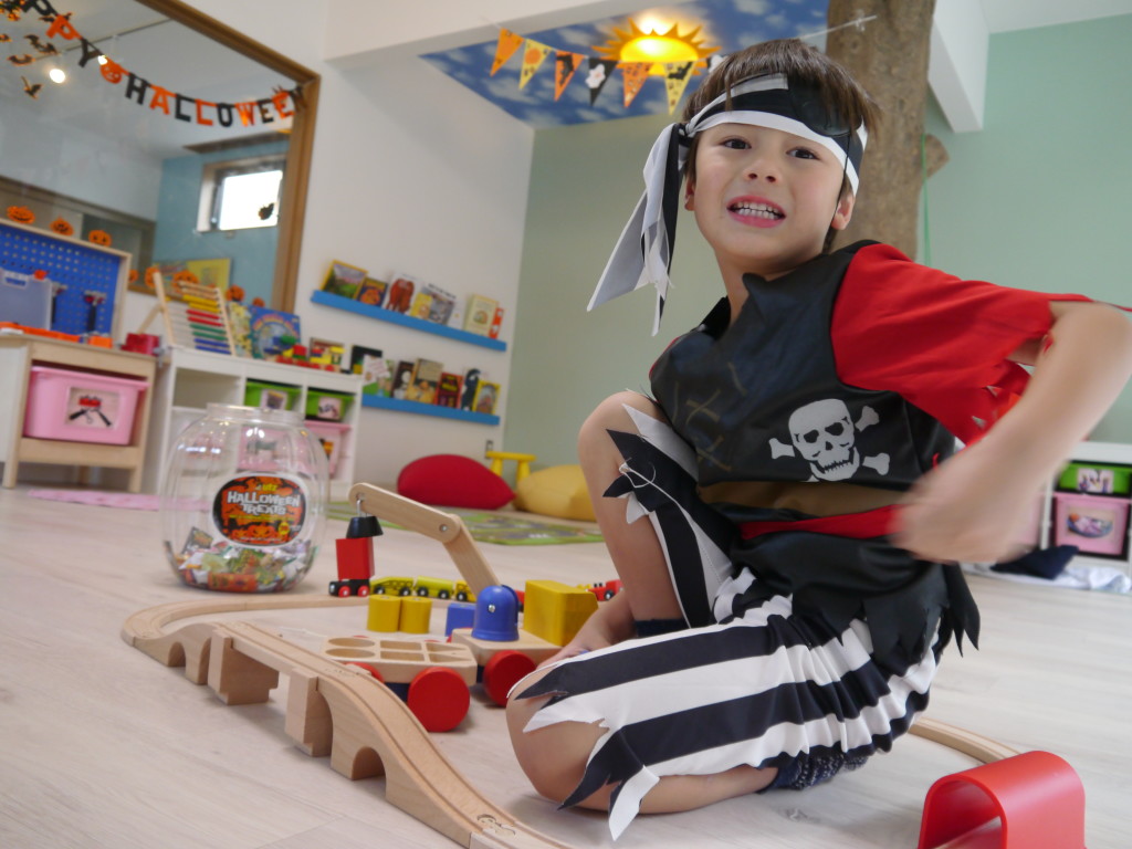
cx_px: 566
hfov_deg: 63.4
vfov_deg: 49.7
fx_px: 916
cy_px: 424
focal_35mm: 28
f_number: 3.5
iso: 500
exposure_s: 1/60
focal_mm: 14
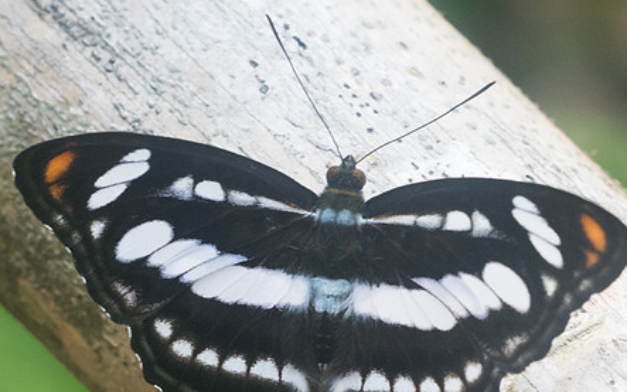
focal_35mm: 520
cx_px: 305
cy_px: 336
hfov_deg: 4.0
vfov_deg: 2.5
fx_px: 8887
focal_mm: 150
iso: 1000
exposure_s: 1/250
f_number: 9
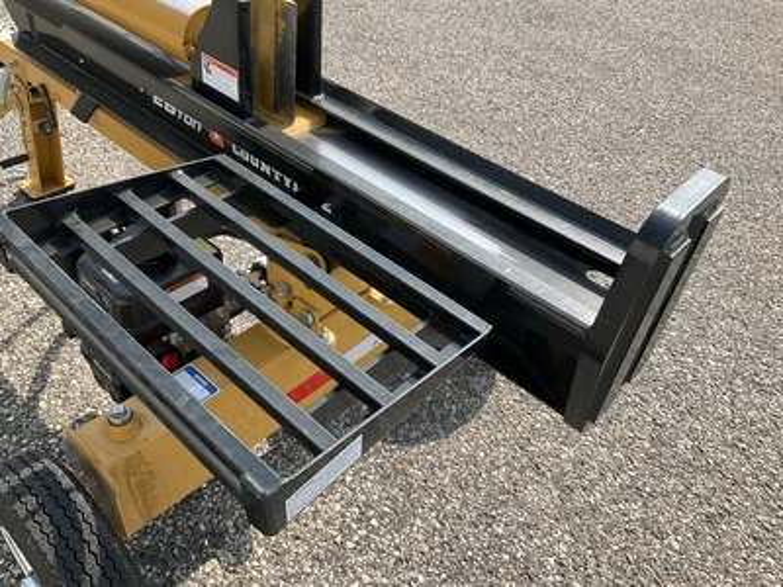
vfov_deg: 48.2
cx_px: 392
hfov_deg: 61.7
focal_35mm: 29
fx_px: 656
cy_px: 294
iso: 25
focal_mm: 3
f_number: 1.8
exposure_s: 1/978
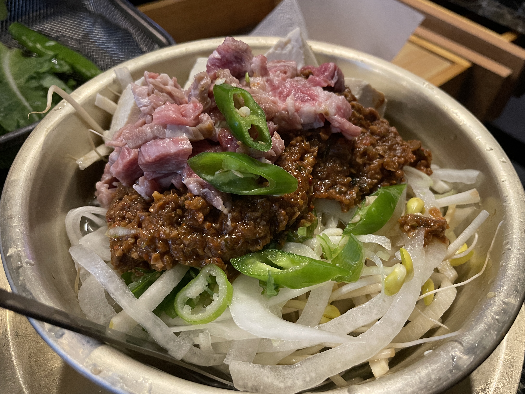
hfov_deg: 67.3
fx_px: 394
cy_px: 197
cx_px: 262
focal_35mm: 26
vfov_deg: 53.1
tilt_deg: -48.4
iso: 320
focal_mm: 4.2
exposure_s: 1/60
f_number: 1.6
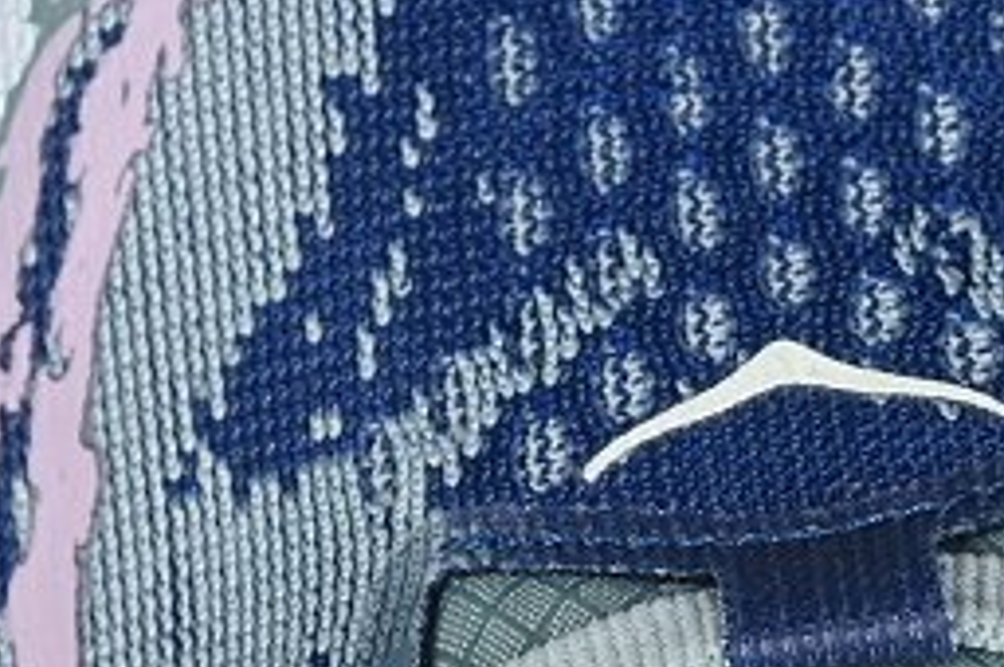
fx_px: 8829
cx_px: 686
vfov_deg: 4.3
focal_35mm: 317
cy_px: 436
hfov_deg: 6.5
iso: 160
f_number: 7.1
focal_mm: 50
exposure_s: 1/80
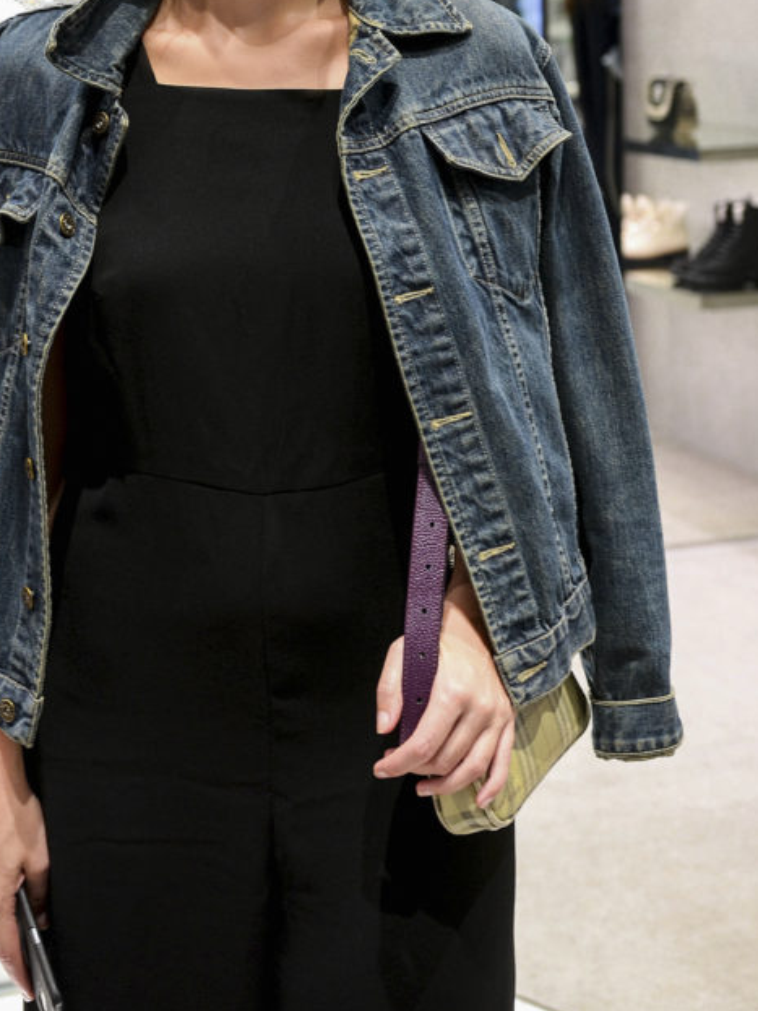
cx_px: 253
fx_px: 2074
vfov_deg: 26.9
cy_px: 211
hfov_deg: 20.6
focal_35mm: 71
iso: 400
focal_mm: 30
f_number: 2.8
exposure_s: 1/160
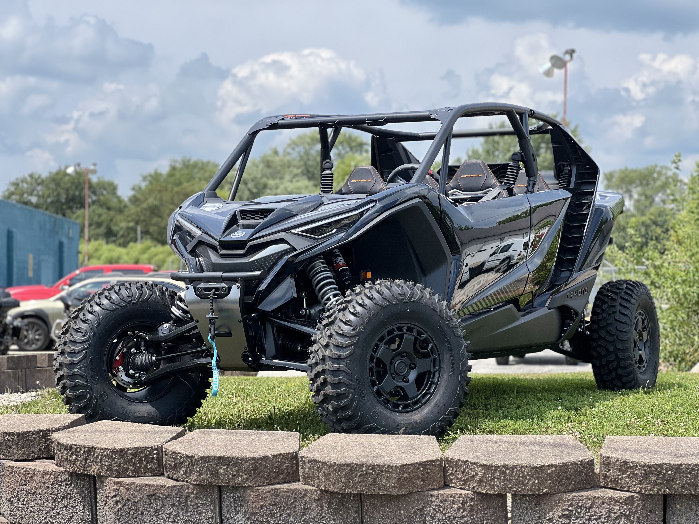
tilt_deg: +1.8
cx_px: 350
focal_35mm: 77
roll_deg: -0.6
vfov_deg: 19.1
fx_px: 1555
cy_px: 262
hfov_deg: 25.3
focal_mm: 9
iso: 32
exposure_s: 1/501
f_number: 2.8
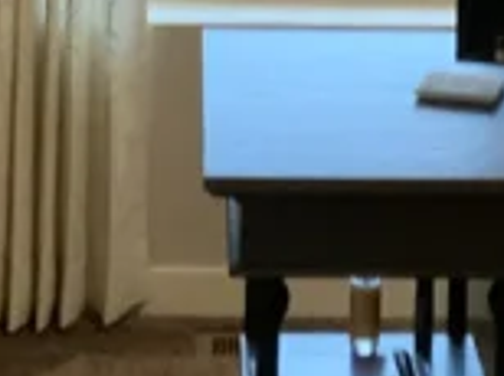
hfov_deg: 10.2
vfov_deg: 7.4
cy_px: -330
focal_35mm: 193
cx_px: 406
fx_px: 2806
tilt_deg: -5.3
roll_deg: -1.4
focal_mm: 3
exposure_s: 1/40
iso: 320
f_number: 1.8
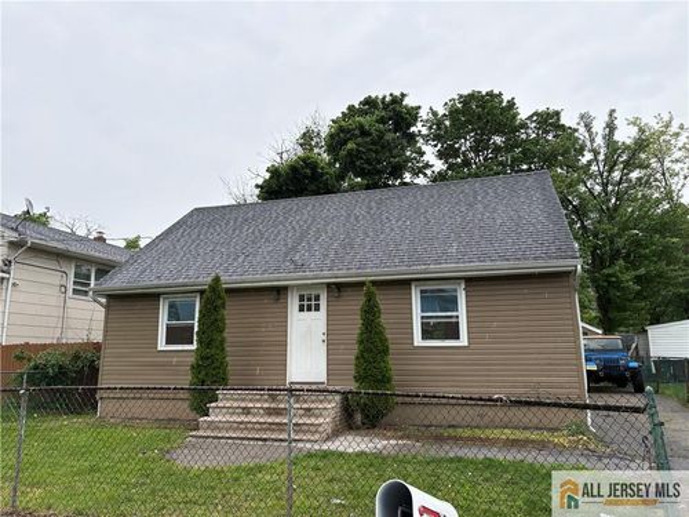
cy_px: 258
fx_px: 518
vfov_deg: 53.1
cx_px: 344
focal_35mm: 26
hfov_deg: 67.3
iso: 50
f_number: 1.6
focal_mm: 5.96
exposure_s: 1/641
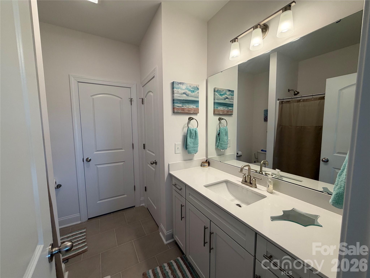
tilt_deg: -6.0
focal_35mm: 14
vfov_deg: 85.7
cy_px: 139
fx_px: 150
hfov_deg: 102.1
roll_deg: +0.9
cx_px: 185
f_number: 2.2
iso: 100
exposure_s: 1/120
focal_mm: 2.22
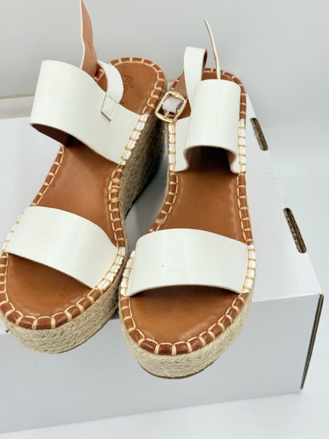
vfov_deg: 39.7
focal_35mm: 48
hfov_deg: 30.3
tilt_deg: -45.6
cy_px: 220
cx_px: 164
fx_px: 608
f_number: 1.78
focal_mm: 6.76
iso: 80
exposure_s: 1/1715
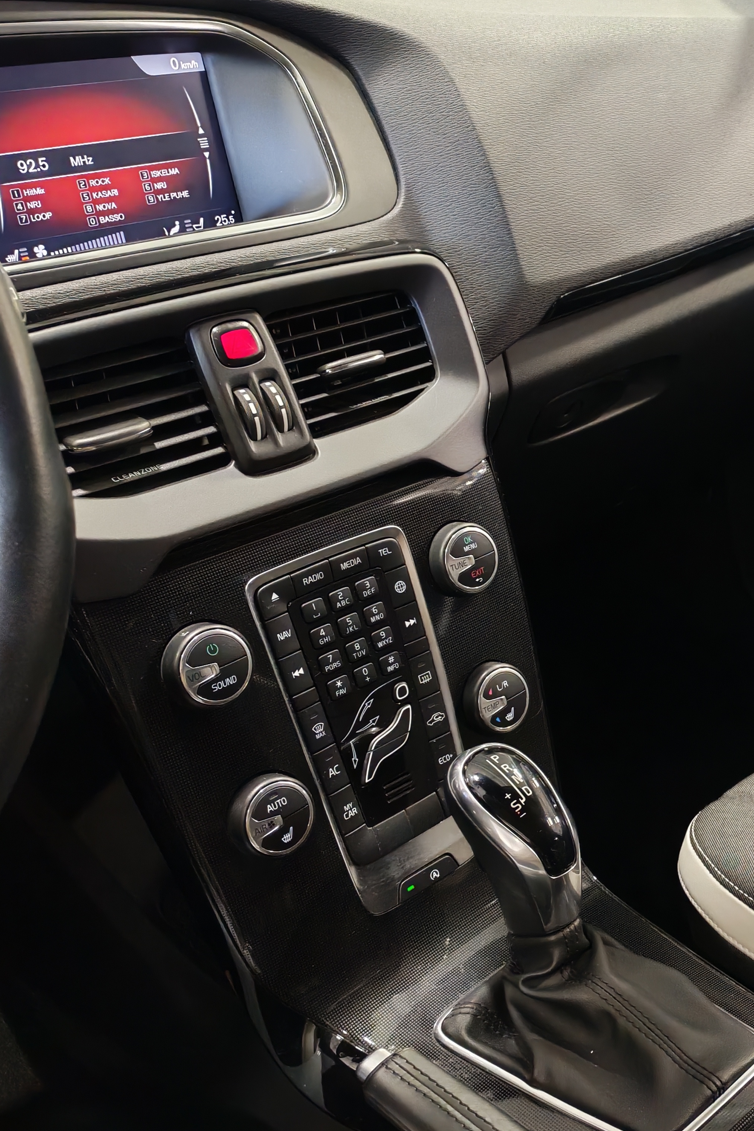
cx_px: 680
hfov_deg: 28.7
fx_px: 1413
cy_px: 563
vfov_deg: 43.6
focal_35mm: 45
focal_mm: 6.12
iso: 2000
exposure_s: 1/50
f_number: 1.9
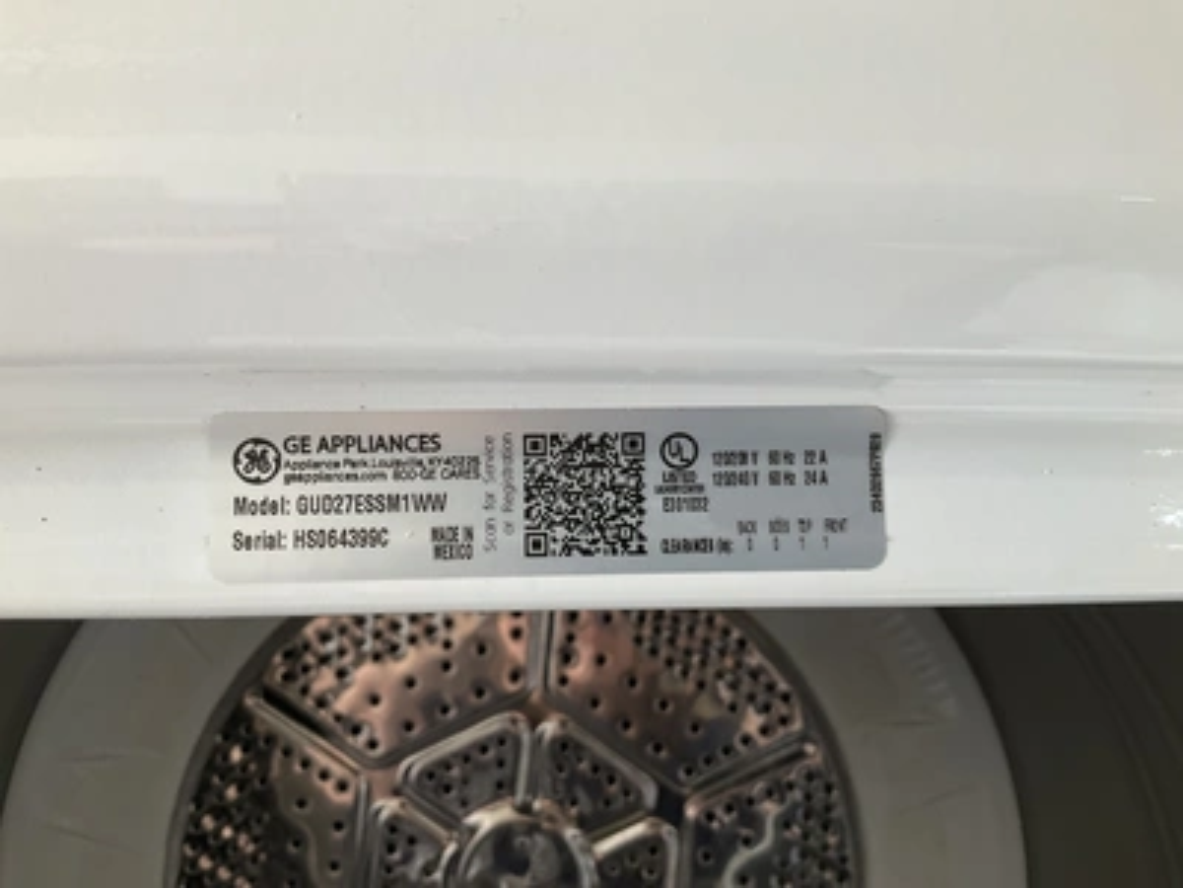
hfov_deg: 61.7
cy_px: 444
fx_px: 991
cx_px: 592
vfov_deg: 48.2
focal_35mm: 29
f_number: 1.8
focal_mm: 3
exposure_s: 1/120
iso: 64
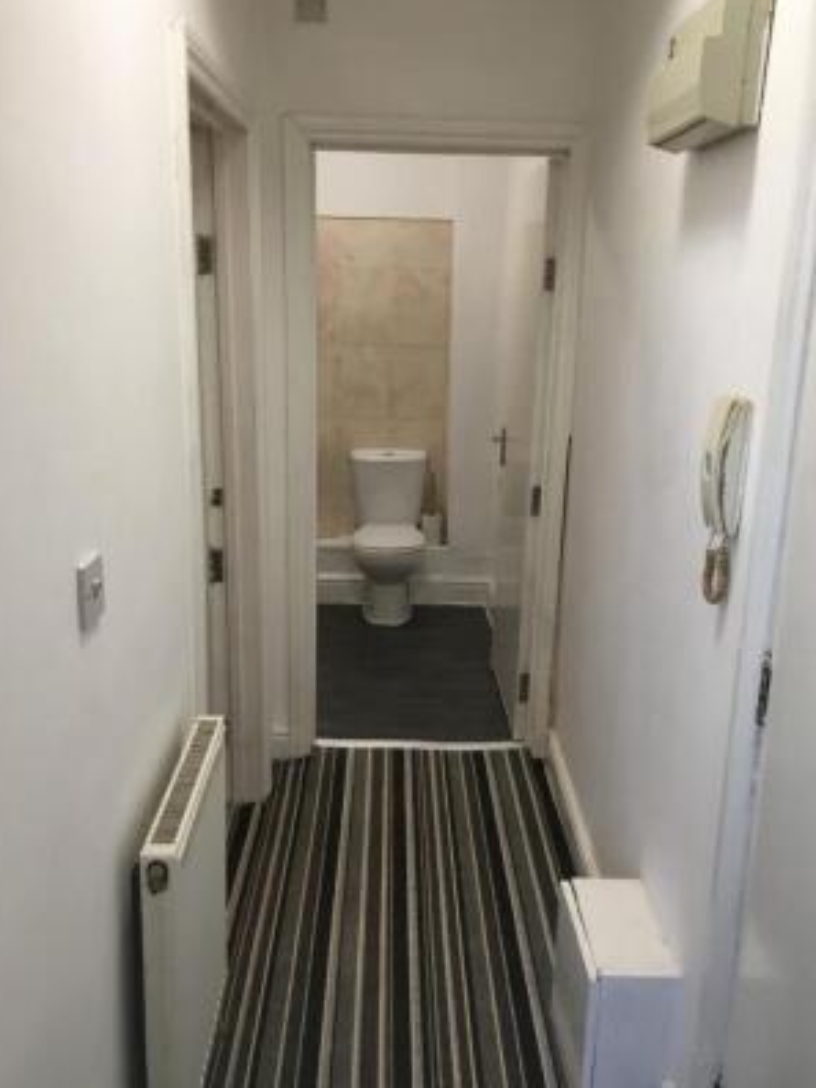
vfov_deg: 56.8
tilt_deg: -14.6
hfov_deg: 44.1
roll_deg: -1.5
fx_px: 1006
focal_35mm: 32
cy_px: 545
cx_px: 431
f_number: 2.2
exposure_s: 1/33
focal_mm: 4.15
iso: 64
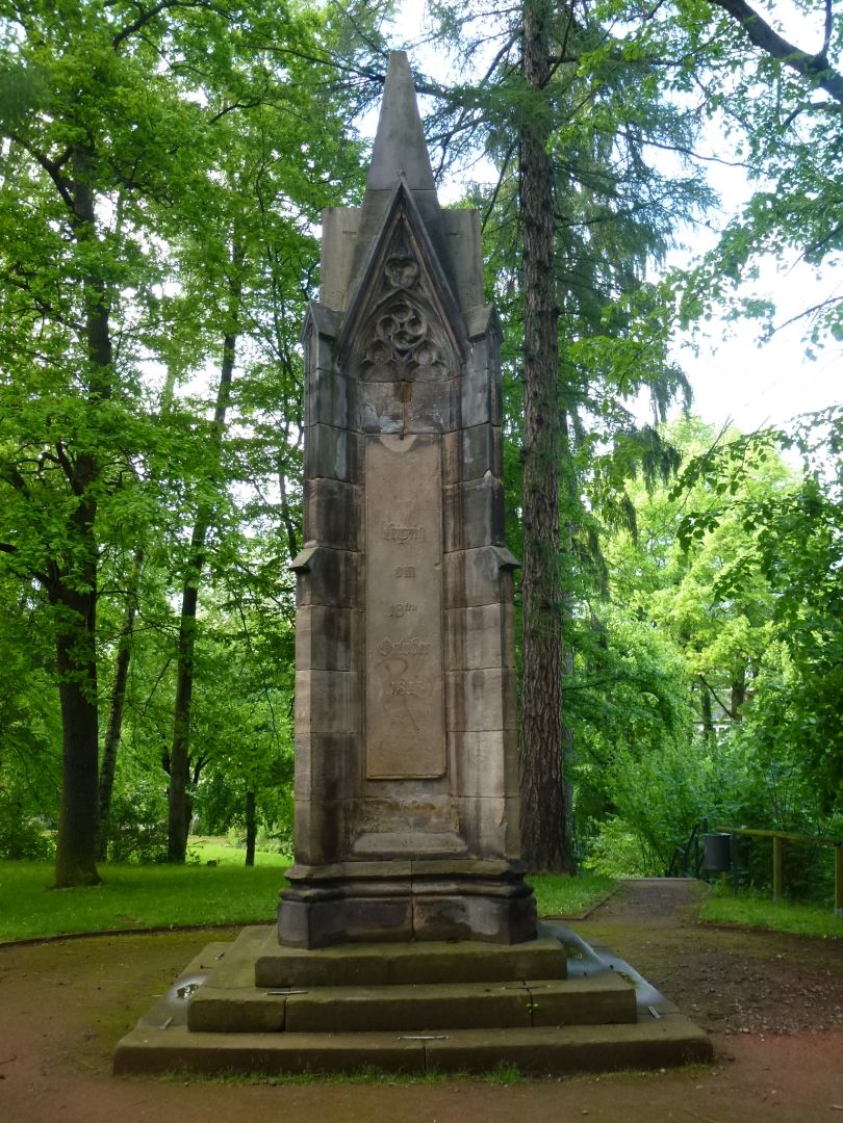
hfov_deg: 42.9
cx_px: 422
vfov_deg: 55.4
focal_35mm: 33
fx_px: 1072
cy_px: 562
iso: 200
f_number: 3.6
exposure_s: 1/50
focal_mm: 5.9
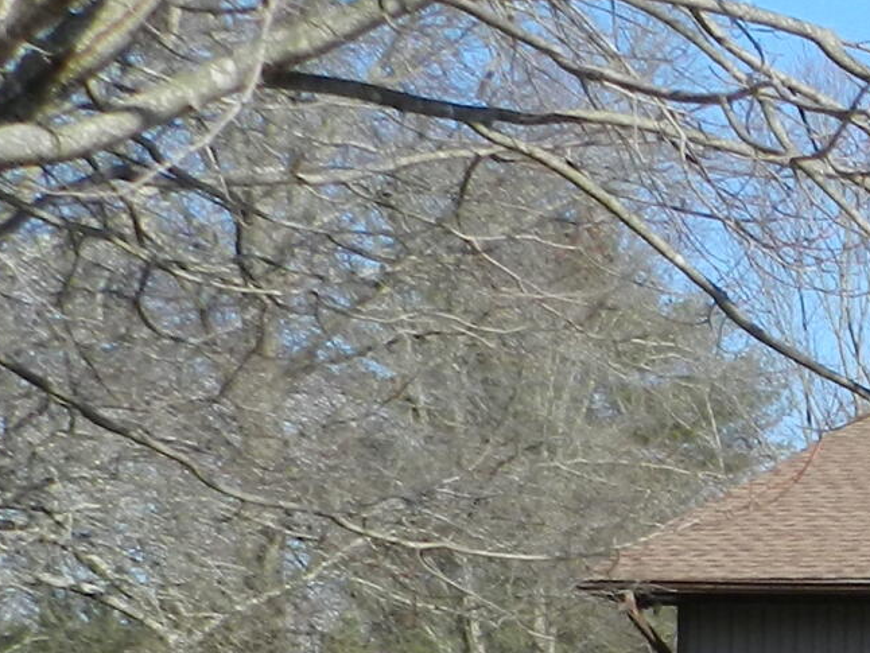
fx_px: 3268
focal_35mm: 130
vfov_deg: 10.8
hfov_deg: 13.3
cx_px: 1659
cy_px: 1123
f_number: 3.6
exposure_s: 1/1000
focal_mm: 5
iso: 160
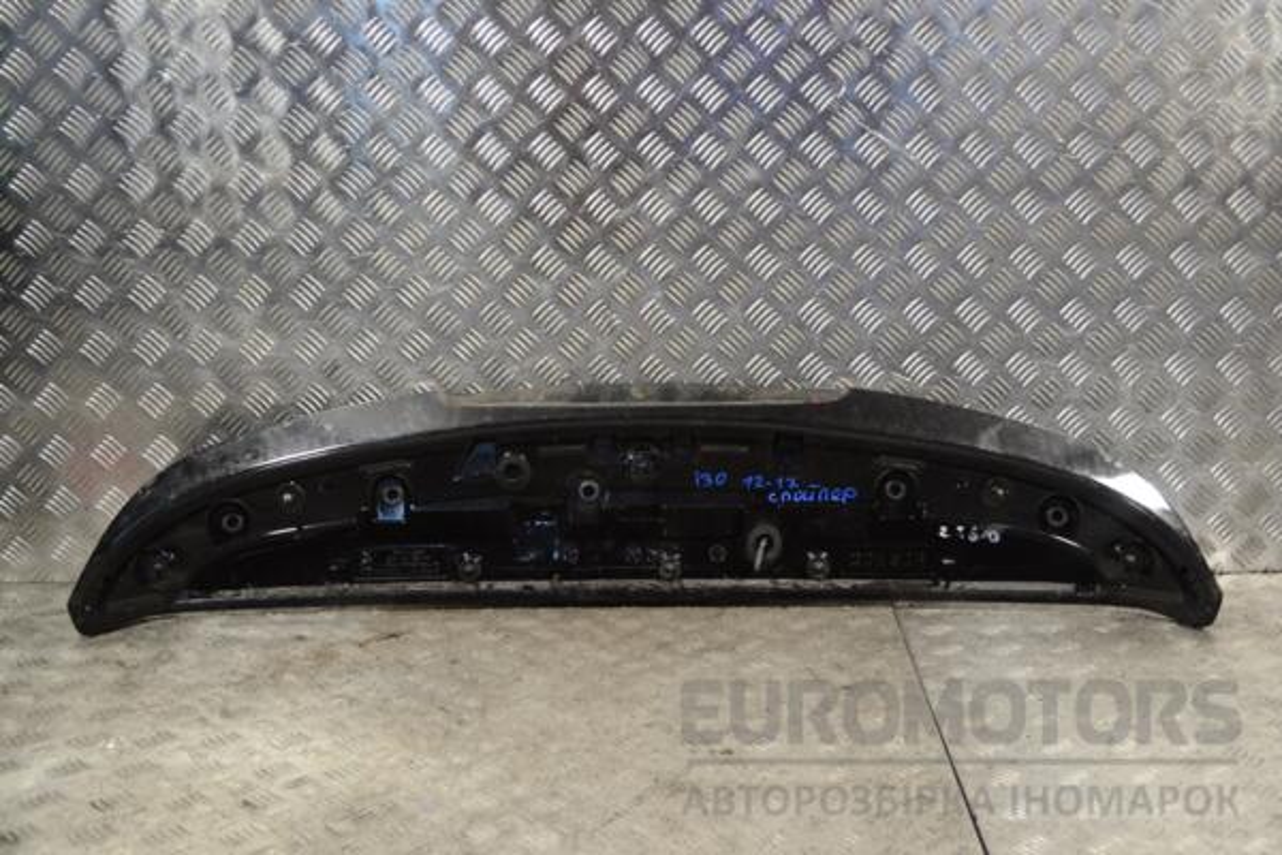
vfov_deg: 29.9
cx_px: 641
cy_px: 428
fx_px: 1602
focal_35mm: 45
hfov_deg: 43.6
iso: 180
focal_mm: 30
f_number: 4.5
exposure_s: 1/30
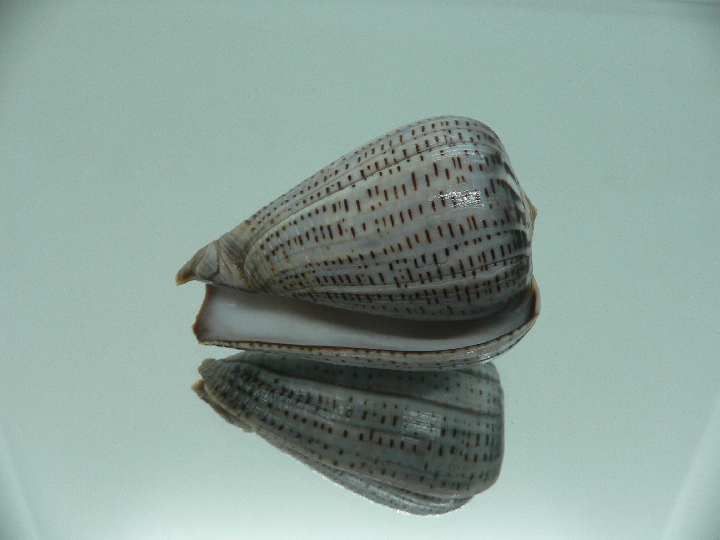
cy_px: 270
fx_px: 728
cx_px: 360
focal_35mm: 35
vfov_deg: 40.7
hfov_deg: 52.6
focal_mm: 4.6
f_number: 2.8
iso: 80
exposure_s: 1/60
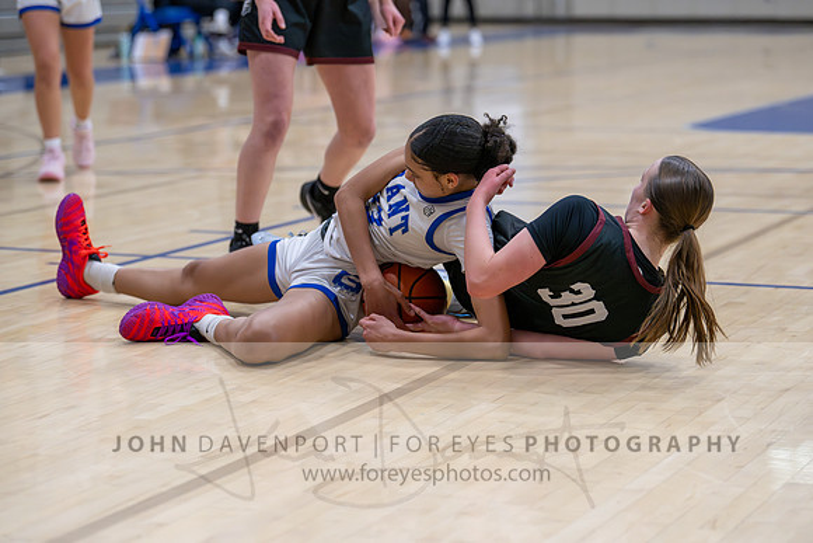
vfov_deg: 13.4
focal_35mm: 102
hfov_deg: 20.0
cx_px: 406
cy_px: 272
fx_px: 2304
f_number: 2.8
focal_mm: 102
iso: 3200
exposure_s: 1/1000
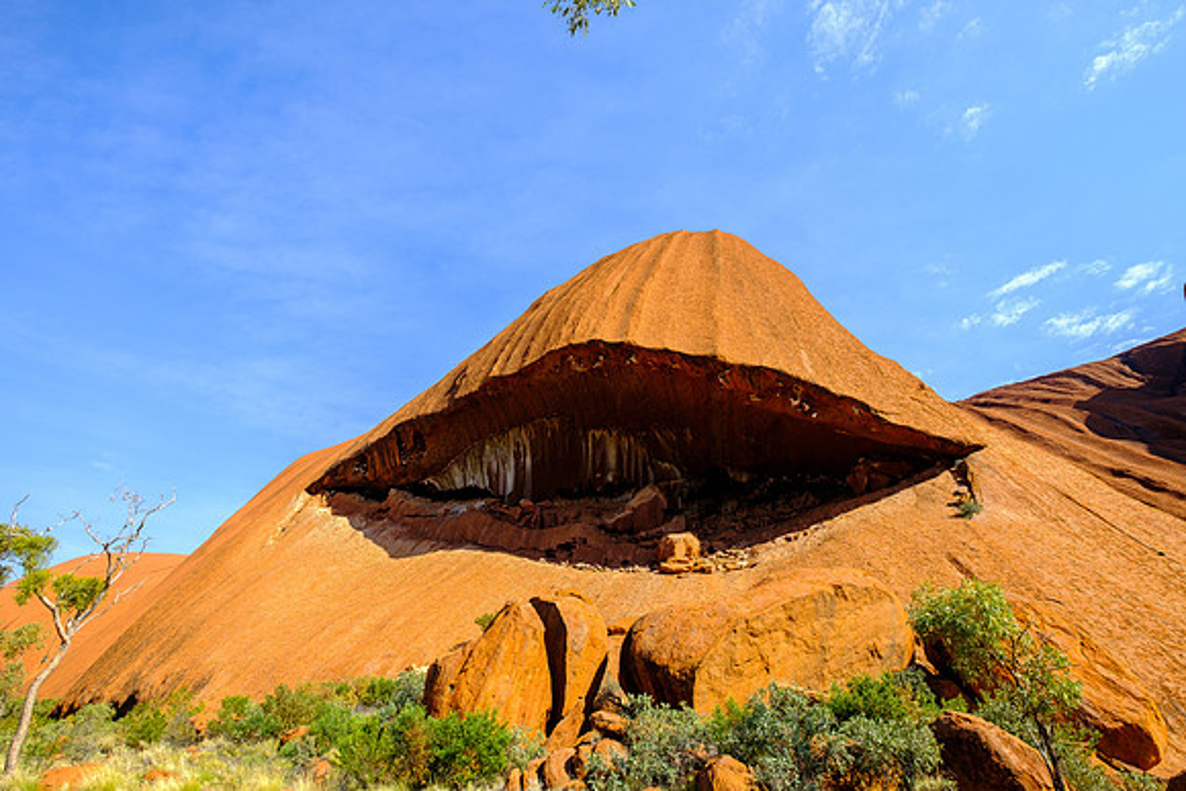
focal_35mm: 18
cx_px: 593
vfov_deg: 67.4
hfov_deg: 90.0
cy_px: 396
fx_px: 593
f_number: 8
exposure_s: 1/250
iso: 200
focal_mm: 12
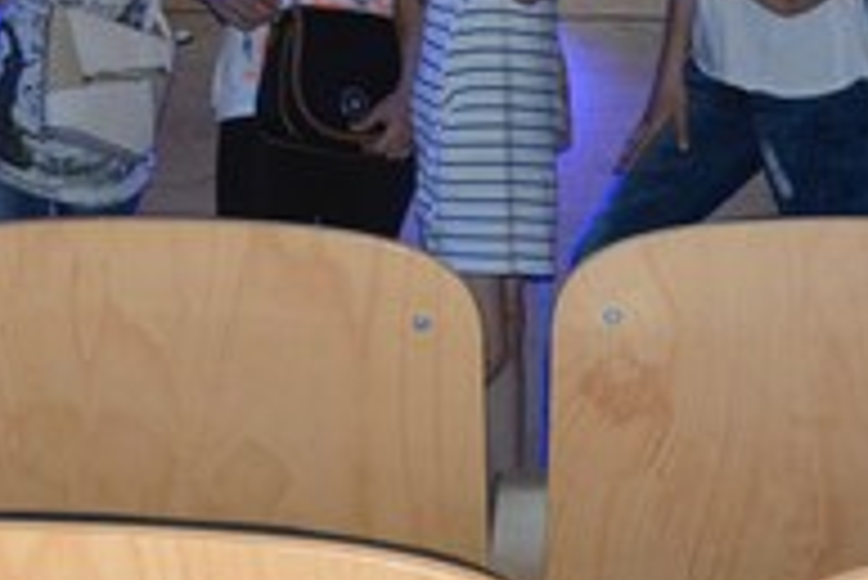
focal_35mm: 112
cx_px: 315
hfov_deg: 18.2
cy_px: -308
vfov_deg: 11.7
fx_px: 2702
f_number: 3.5
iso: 3200
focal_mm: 18
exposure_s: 1/60
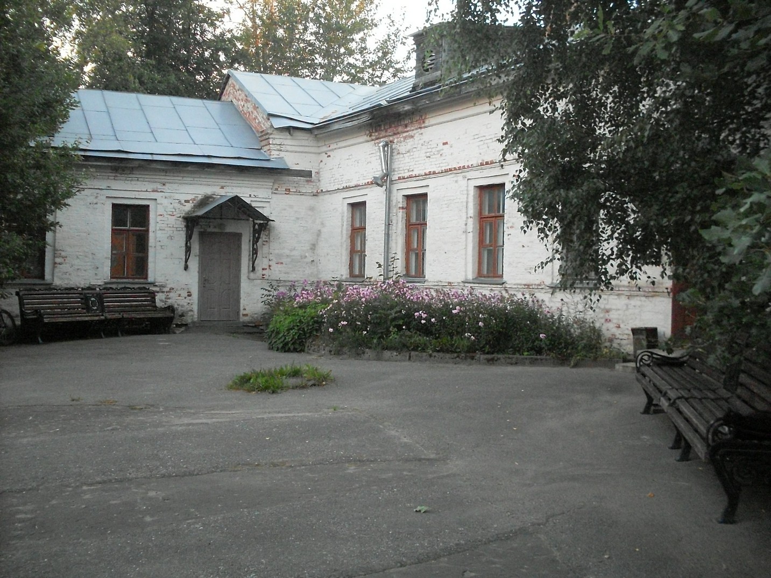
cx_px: 386
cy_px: 289
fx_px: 846
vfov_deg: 37.7
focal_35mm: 38
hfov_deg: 49.0
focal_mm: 6.3
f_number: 2.8
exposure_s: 1/90
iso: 400
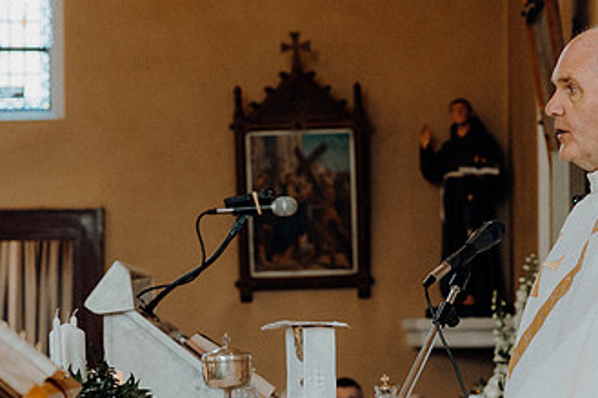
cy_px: 286
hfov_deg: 14.3
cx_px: 398
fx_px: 2374
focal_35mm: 143
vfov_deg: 9.6
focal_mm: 54
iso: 1000
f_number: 3.5
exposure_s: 1/200
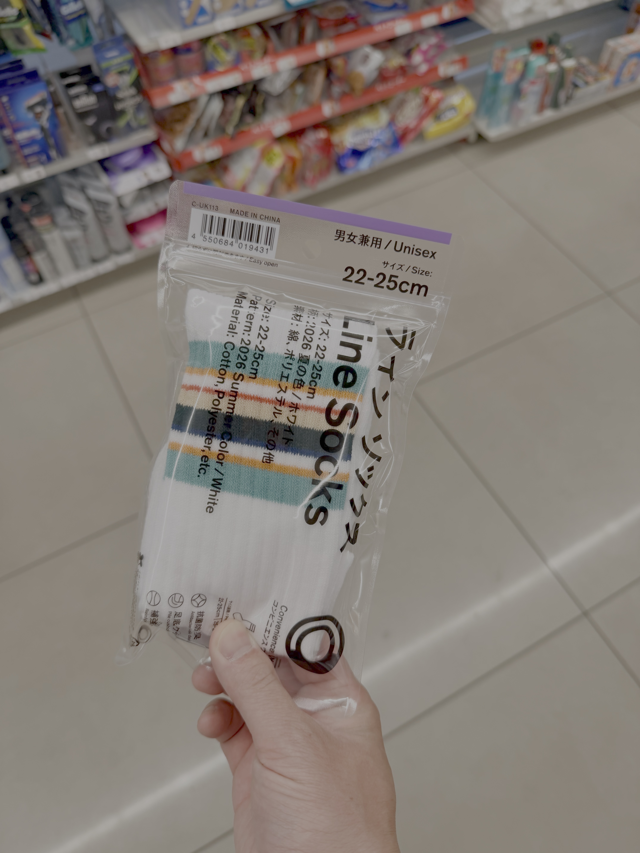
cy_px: 426
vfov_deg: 71.6
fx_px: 592
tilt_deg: -58.0
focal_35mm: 24
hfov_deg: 56.8
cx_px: 320
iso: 125
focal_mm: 6.76
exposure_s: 1/120
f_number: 1.78
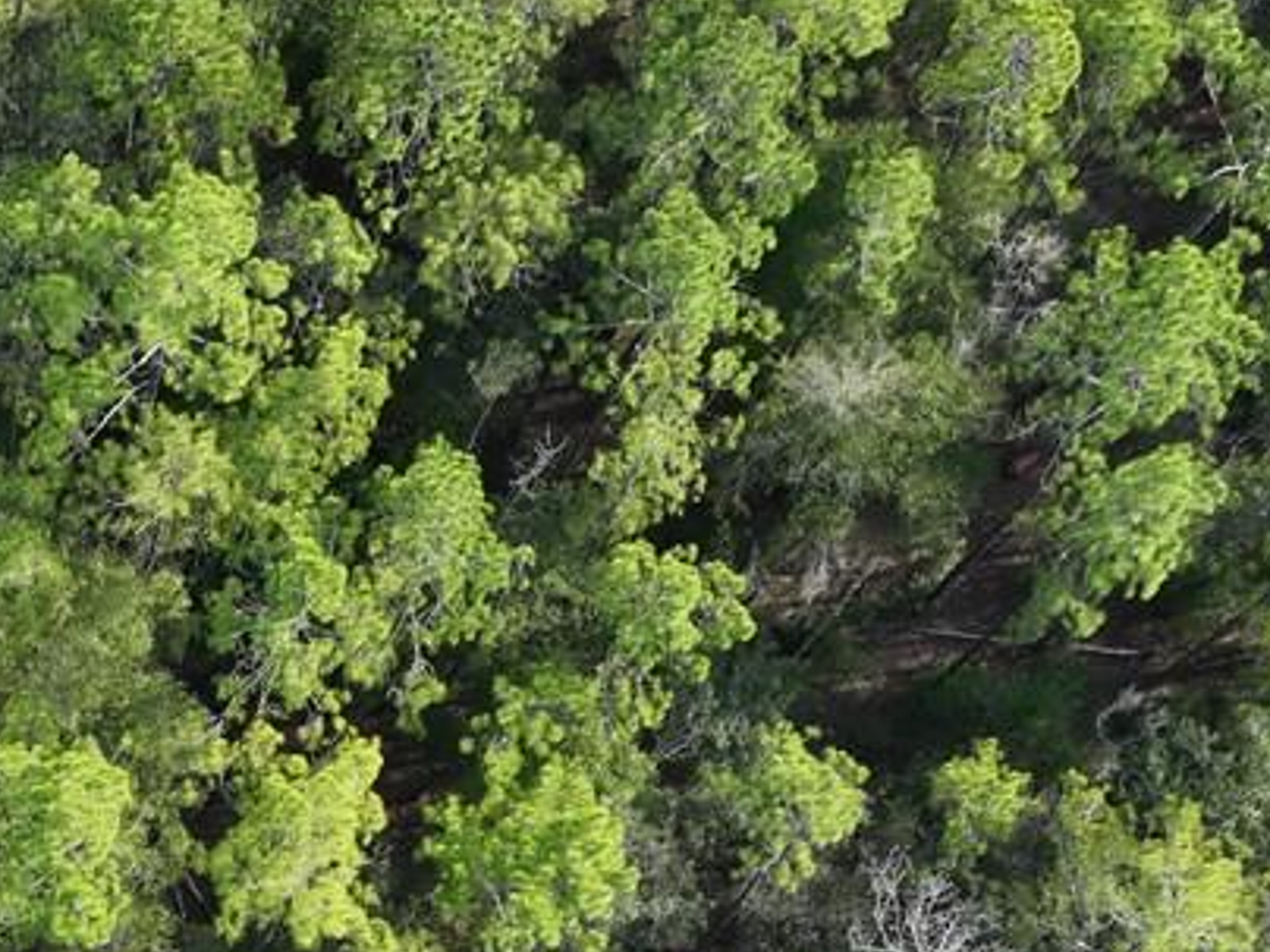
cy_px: 1719
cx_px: -371
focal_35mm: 95
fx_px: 3485
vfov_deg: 13.8
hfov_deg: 19.1
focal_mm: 12.29
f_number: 2.8
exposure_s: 1/250
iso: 250
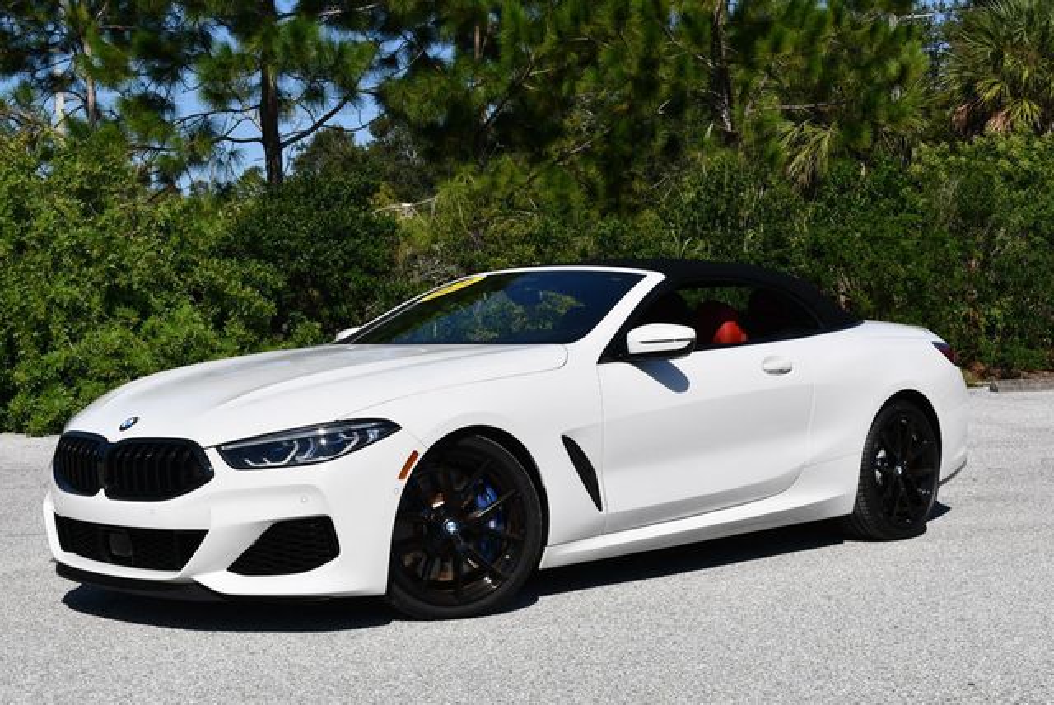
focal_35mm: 56
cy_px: 352
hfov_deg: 35.6
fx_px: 1641
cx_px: 527
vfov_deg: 24.2
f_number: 9
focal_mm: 28
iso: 100
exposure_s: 1/320
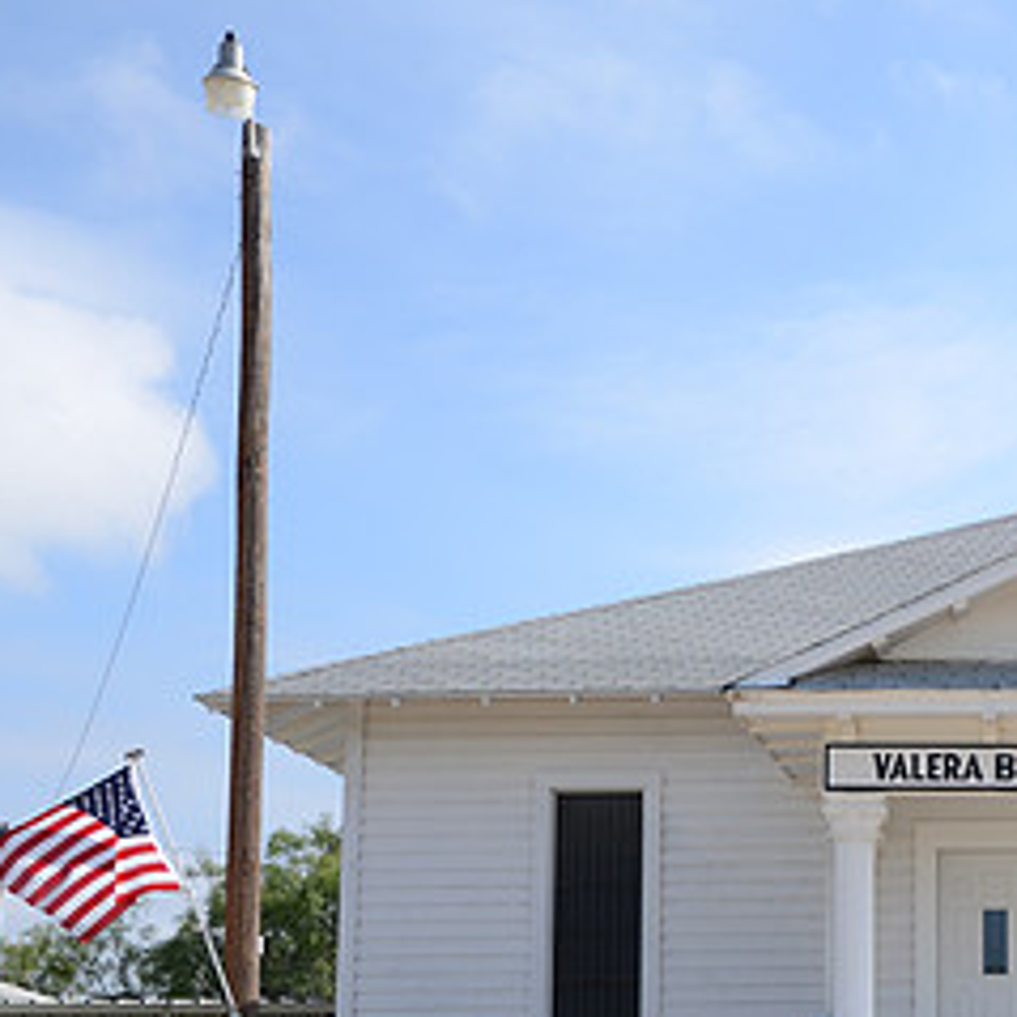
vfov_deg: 23.1
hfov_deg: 22.2
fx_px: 2460
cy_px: 774
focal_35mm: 74
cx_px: 1089
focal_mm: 24
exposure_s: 1/320
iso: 100
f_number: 7.1
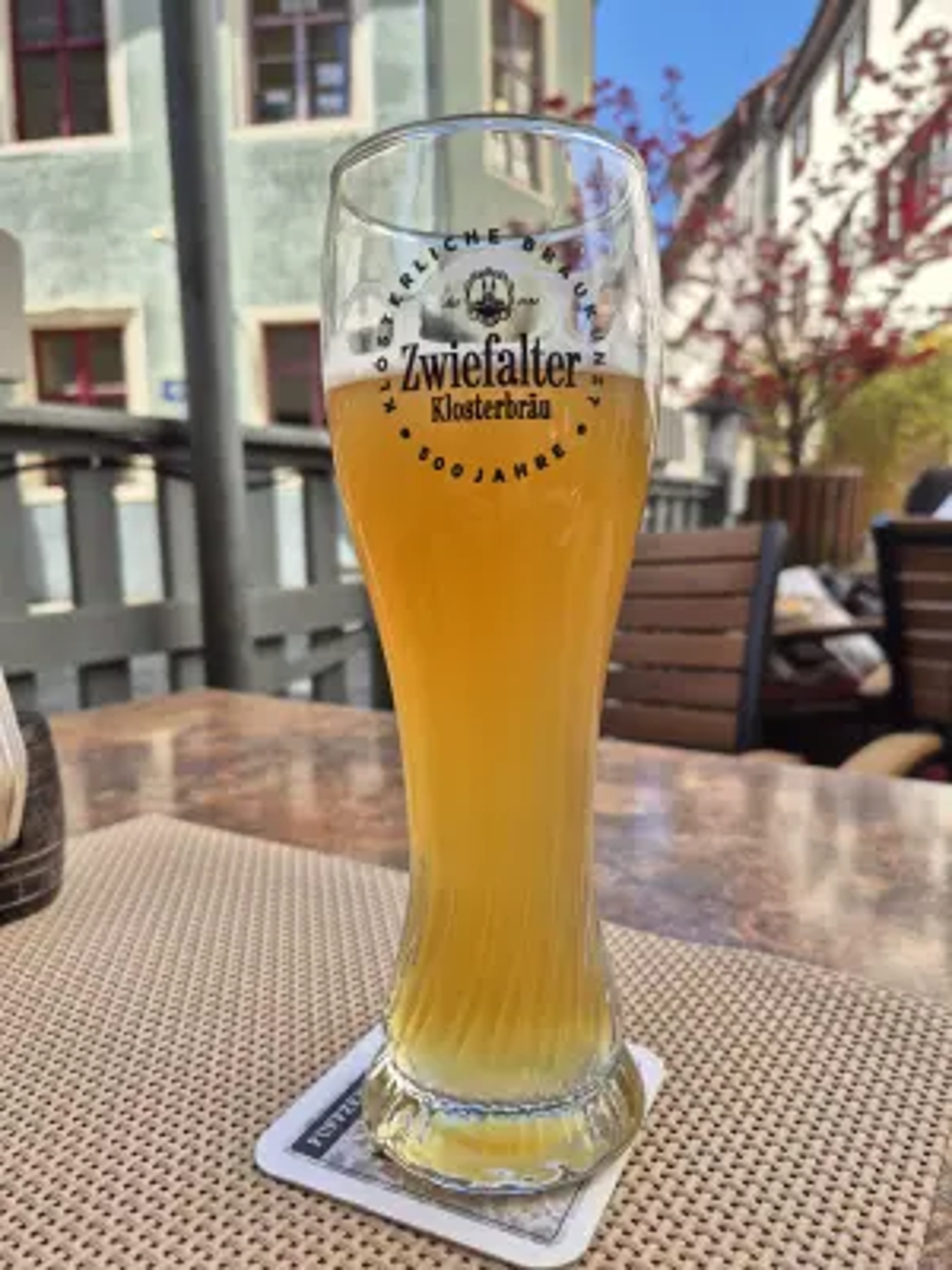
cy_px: 635
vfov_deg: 73.9
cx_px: 476
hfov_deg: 58.9
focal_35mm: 23
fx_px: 843
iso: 25
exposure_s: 1/704
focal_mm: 5.4
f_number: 1.8
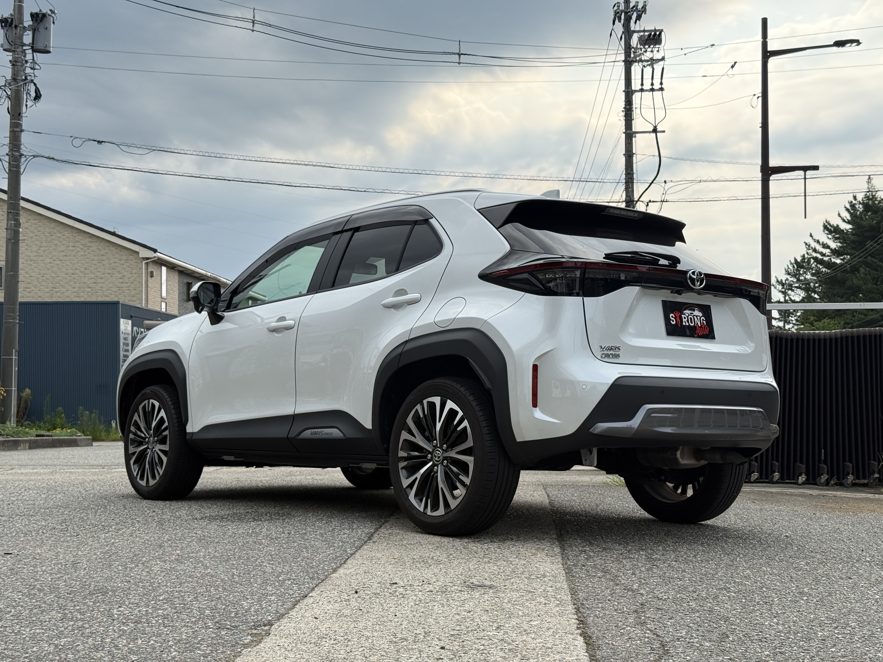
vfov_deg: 30.3
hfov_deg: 39.7
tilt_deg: +2.7
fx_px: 1224
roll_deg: +0.0
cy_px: 331
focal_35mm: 48
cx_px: 442
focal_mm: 6.76
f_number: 1.78
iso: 80
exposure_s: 1/3096
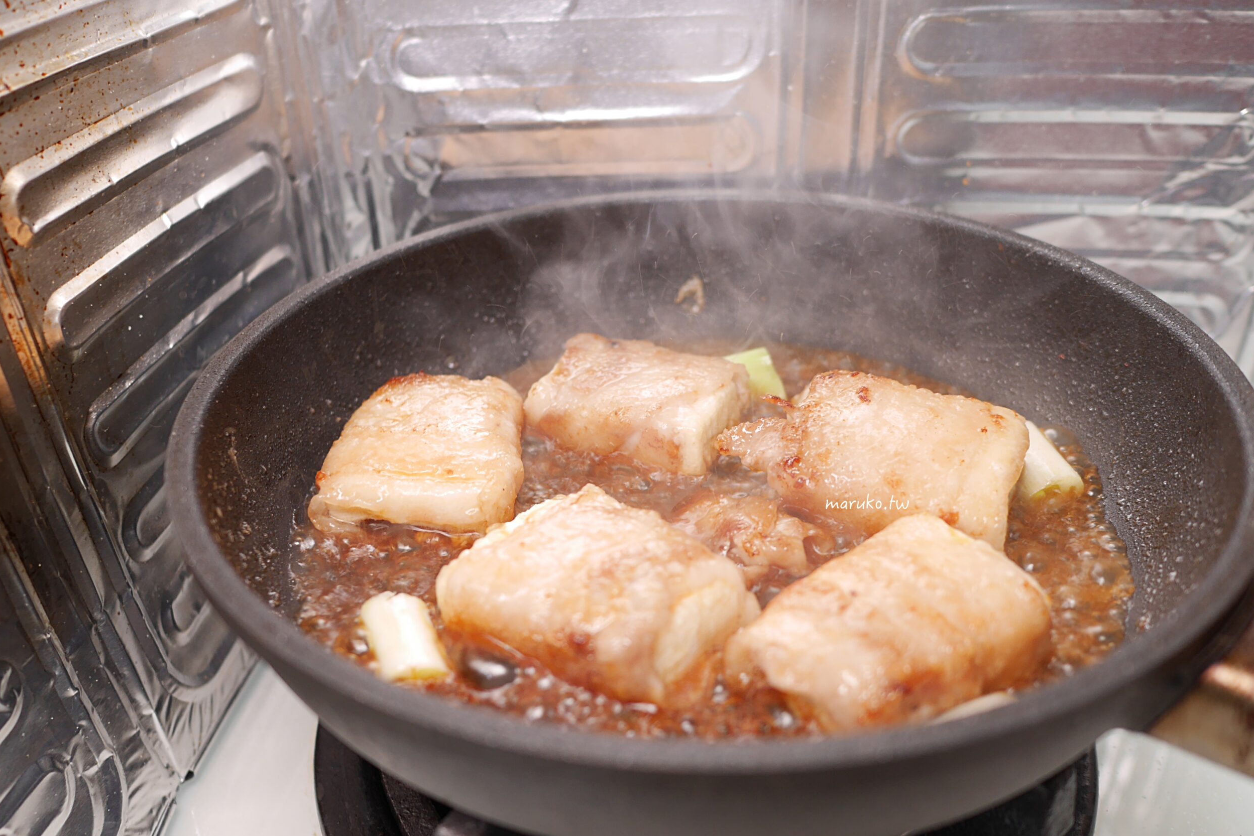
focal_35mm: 32
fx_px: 1115
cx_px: 612
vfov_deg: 41.0
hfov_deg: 58.7
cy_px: 474
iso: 320
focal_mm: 15
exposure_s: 1/60
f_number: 2.5
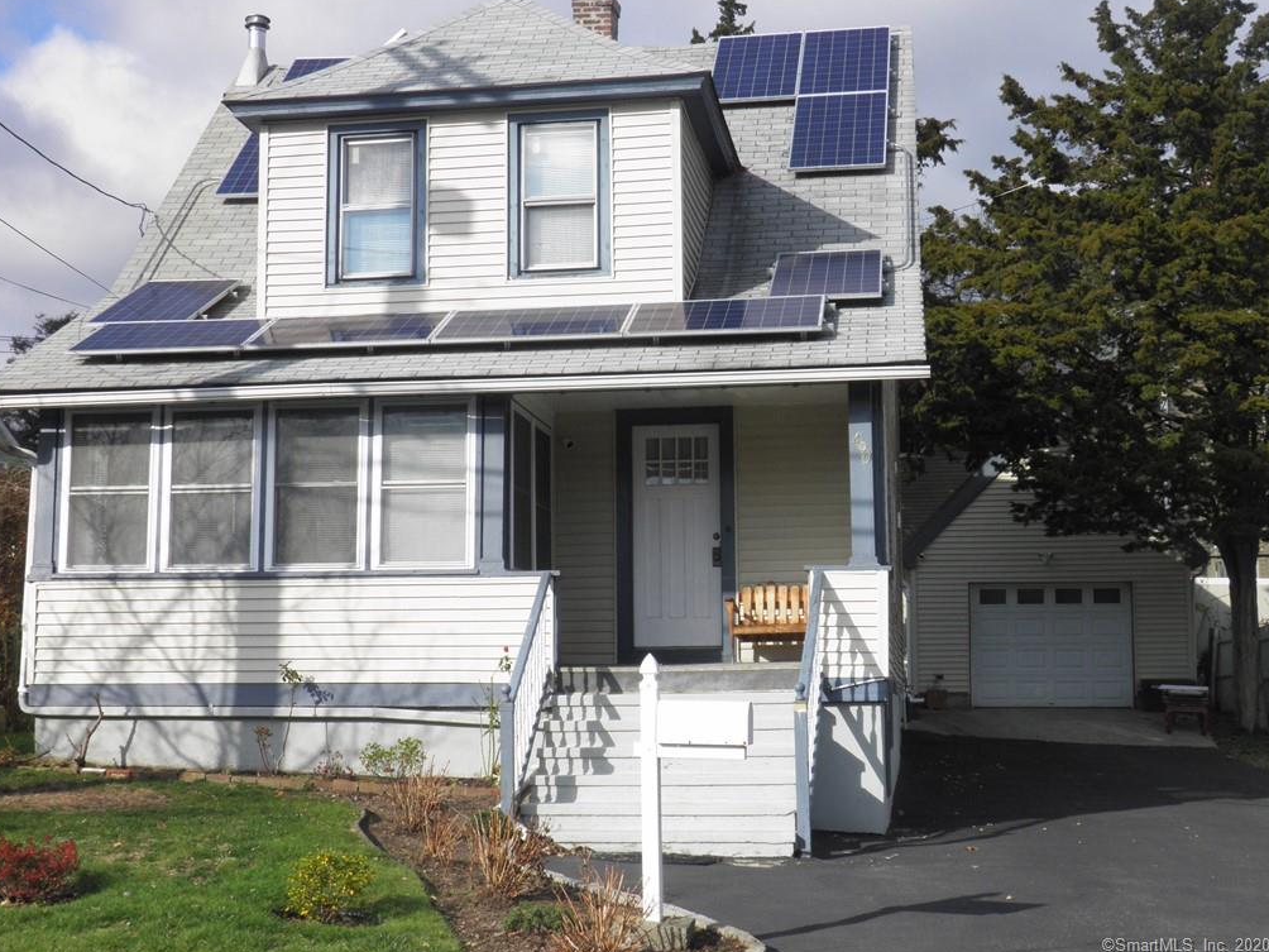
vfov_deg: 29.1
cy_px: 472
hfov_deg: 38.2
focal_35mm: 50
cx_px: 632
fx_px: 1833
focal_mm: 8.9
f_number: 5.5
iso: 50
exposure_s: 1/320
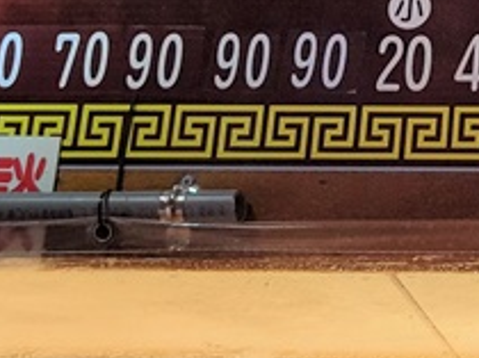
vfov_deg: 11.7
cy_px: -66
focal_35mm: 124
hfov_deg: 14.4
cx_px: 810
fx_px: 1714
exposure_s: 1/191
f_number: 1.8
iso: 40
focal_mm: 5.4
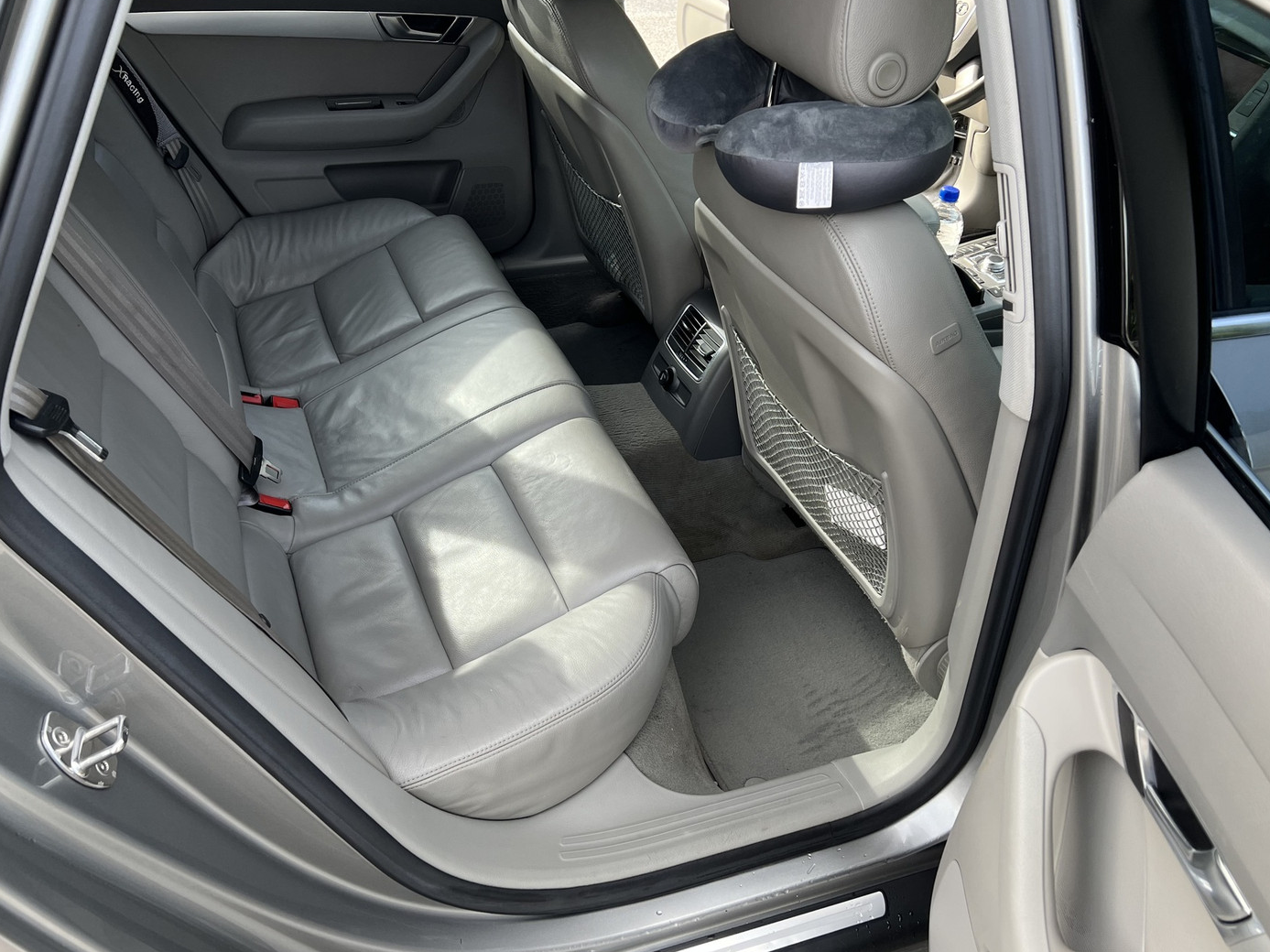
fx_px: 1101
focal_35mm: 30
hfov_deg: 59.9
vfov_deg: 46.8
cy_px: 492
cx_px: 581
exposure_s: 1/167
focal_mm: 5.7
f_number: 1.5
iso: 40
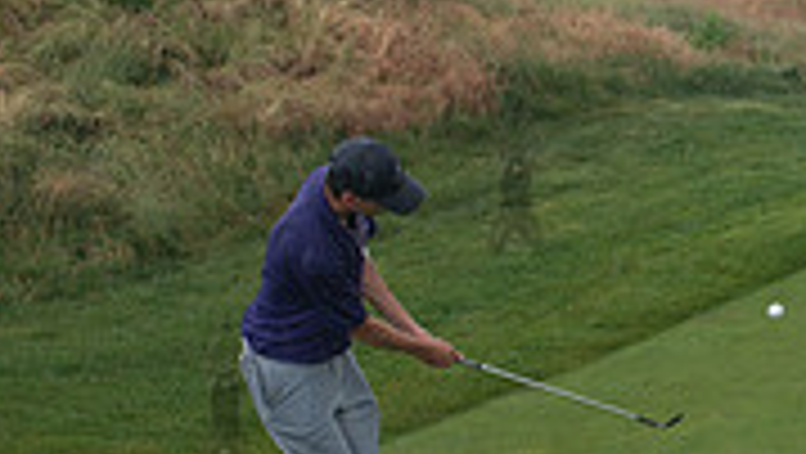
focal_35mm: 119
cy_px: 389
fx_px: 2545
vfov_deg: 10.2
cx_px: 1094
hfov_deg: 16.8
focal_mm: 35
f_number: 5
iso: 250
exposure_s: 1/500
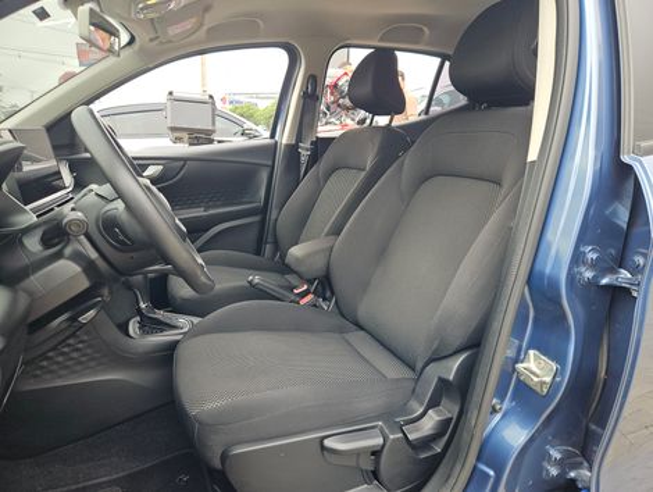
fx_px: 435
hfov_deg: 73.8
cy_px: 246
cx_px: 326
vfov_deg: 59.0
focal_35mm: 23
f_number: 1.8
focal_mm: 5.4
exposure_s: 1/125
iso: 25
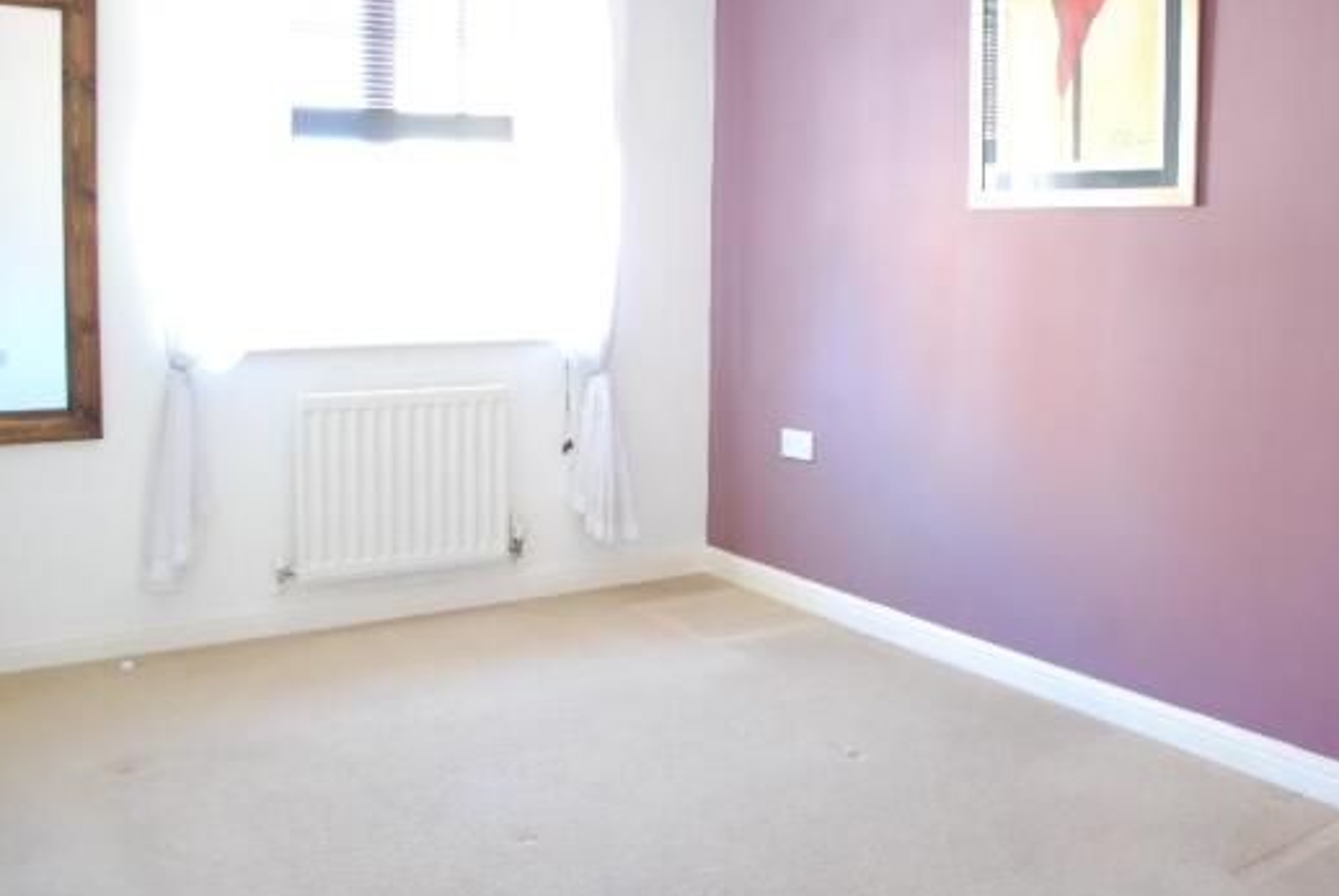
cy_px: 355
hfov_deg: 55.7
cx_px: 698
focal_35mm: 34
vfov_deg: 38.8
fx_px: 1266
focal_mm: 18
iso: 800
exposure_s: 1/15
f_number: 3.5
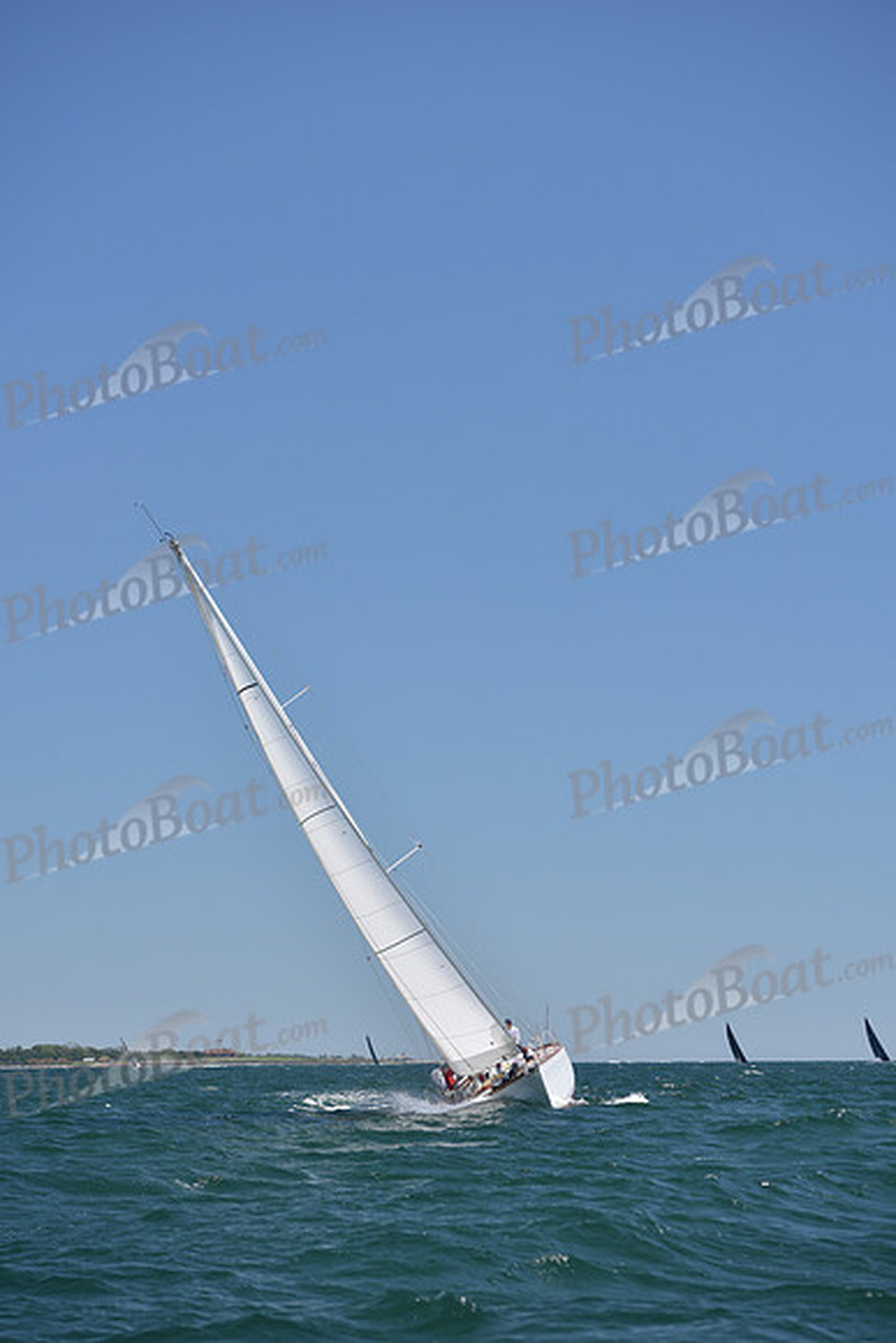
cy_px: 672
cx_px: 448
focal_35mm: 90
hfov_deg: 15.2
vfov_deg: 22.6
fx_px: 3358
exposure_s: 1/1000
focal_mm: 90
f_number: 4
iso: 200
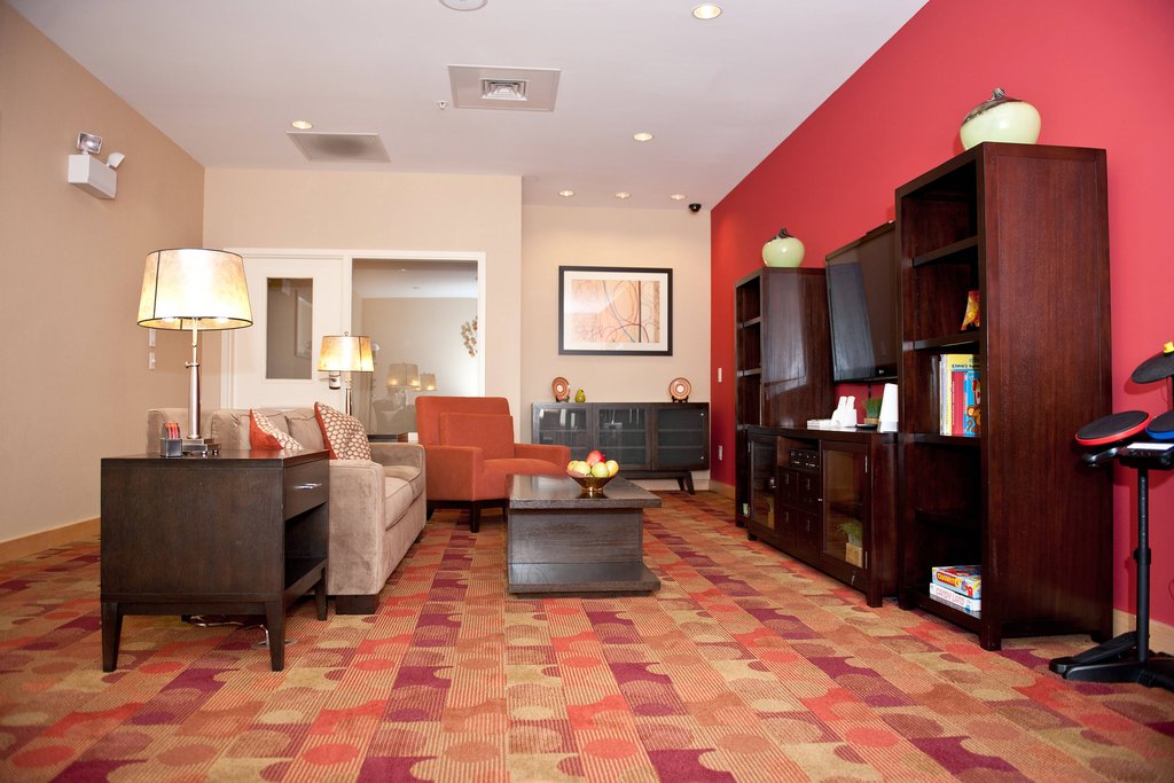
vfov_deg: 53.1
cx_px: 587
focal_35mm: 24
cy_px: 392
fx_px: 783
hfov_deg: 73.7
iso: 250
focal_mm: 24
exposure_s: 1/160
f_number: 2.8
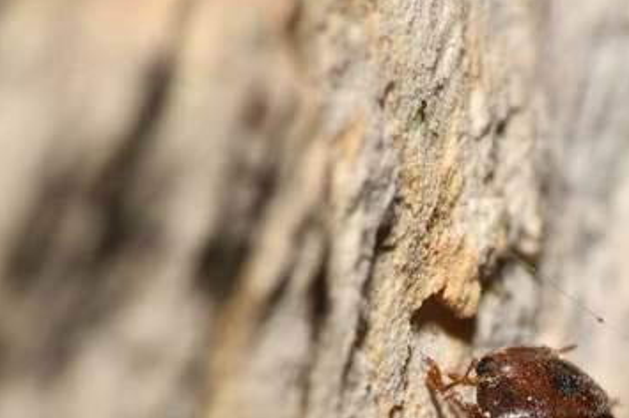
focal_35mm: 426
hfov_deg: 4.8
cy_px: 517
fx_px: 7442
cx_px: 535
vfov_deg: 3.2
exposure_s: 1/60
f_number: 22
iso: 100
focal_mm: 105
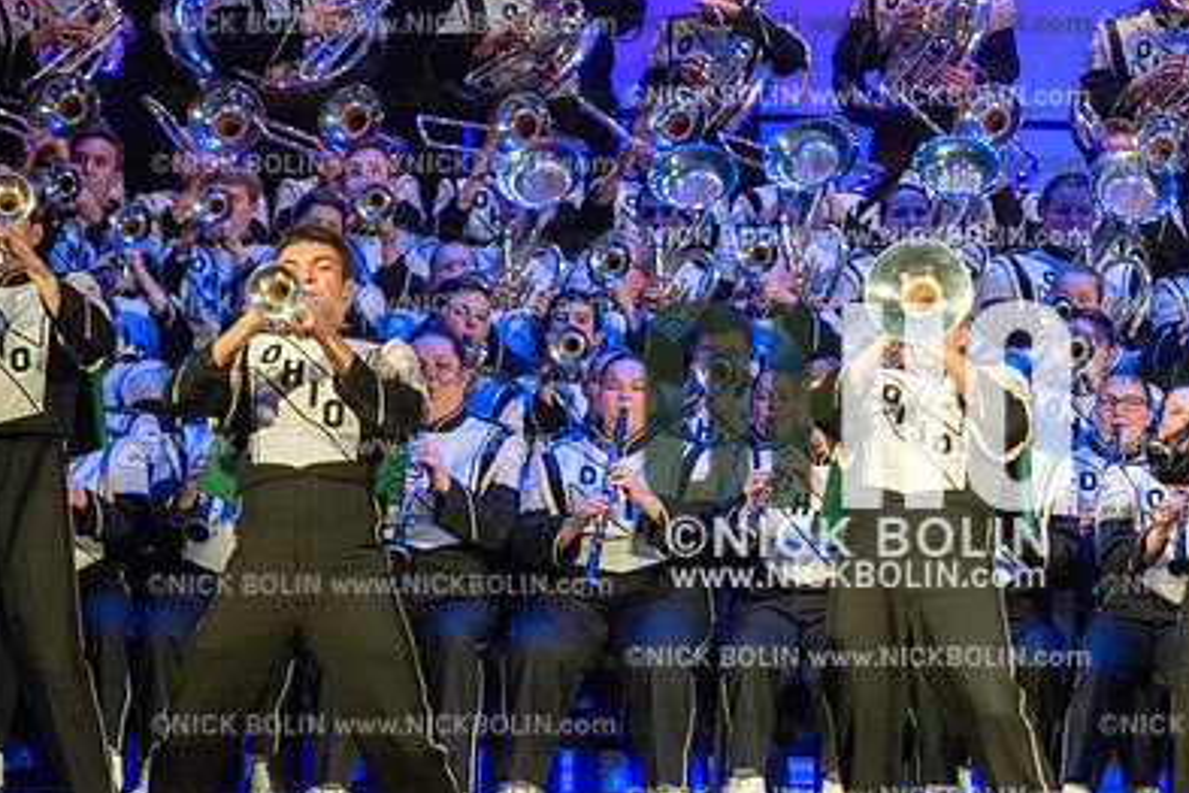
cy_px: 445
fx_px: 11691
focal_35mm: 354
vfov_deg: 3.9
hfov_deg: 5.8
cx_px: 856
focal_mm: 240
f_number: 5.6
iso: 8000
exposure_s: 1/320
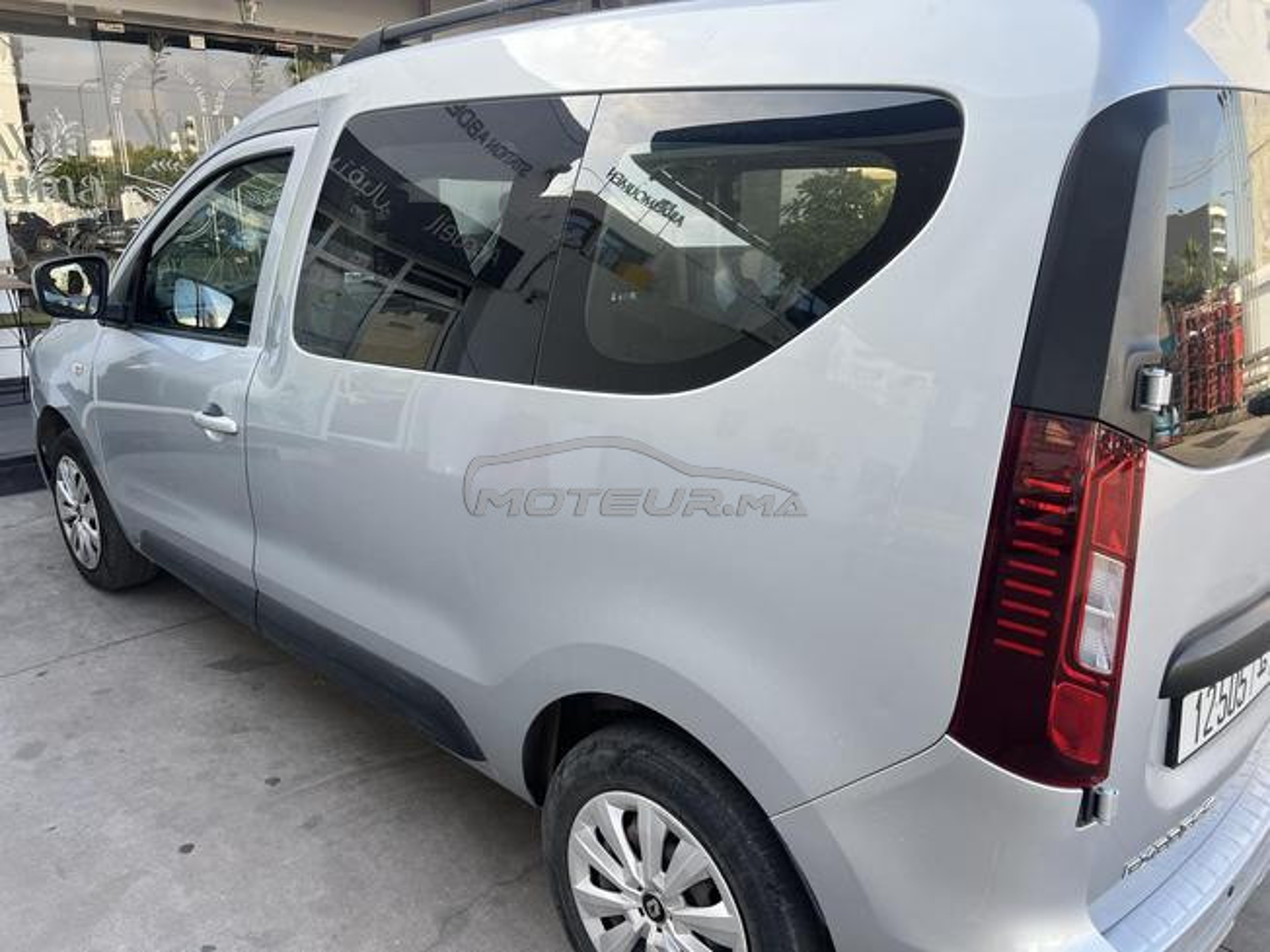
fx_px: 954
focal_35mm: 26
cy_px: 476
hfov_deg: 67.3
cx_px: 635
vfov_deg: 53.1
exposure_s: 1/539
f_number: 1.5
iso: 50
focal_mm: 5.7
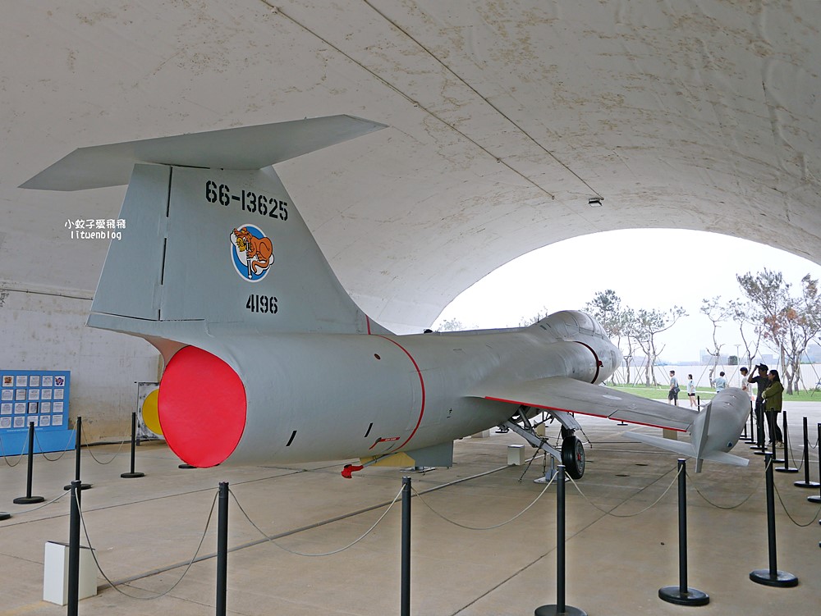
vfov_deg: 49.8
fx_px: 664
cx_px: 410
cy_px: 308
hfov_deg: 63.4
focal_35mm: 28
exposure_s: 1/500
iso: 200
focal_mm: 14
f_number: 2.8
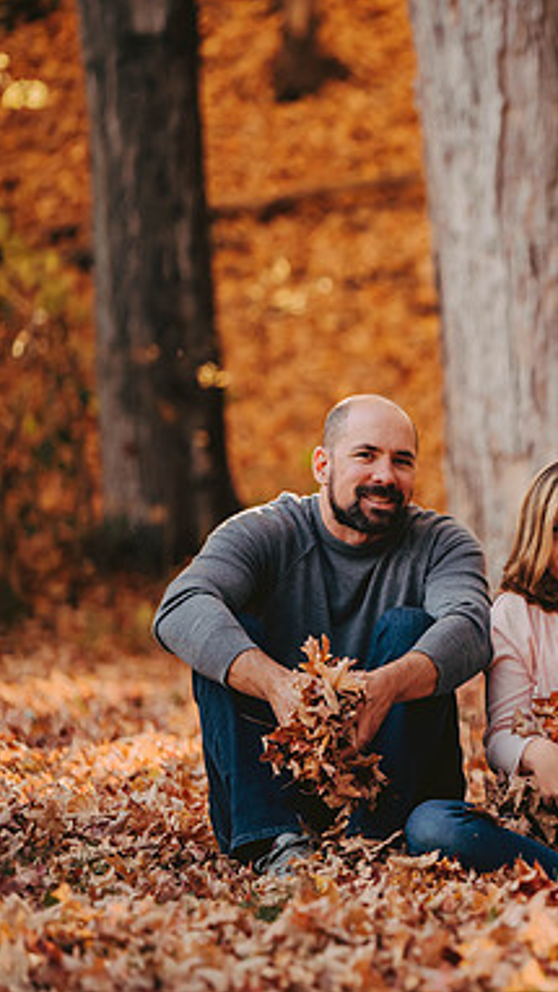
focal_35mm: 215
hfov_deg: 5.6
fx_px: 5653
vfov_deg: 10.0
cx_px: 670
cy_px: 492
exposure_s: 1/640
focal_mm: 135
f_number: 2.8
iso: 640
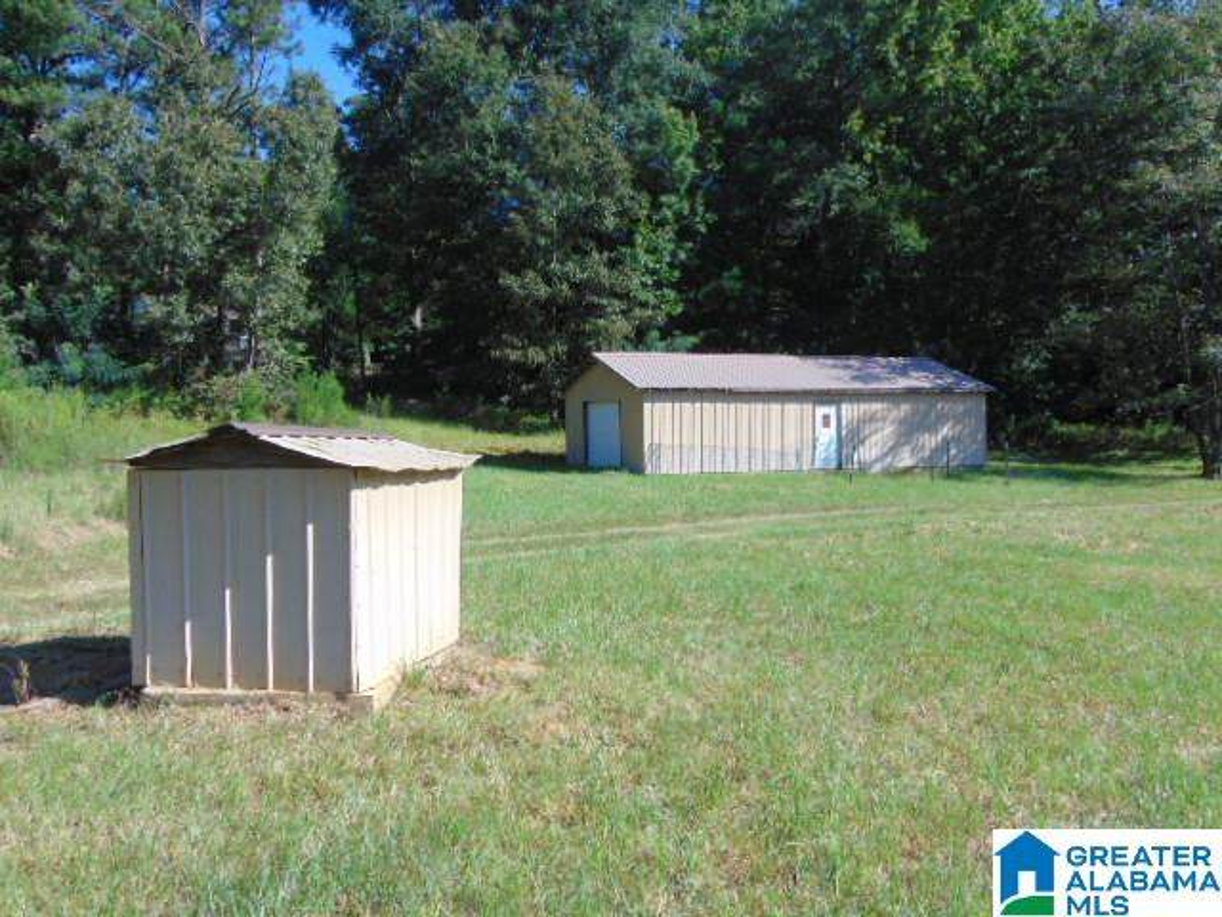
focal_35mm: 33
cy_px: 458
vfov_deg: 42.9
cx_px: 611
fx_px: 1165
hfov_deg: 55.4
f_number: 3.2
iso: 80
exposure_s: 1/640
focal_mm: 5.8
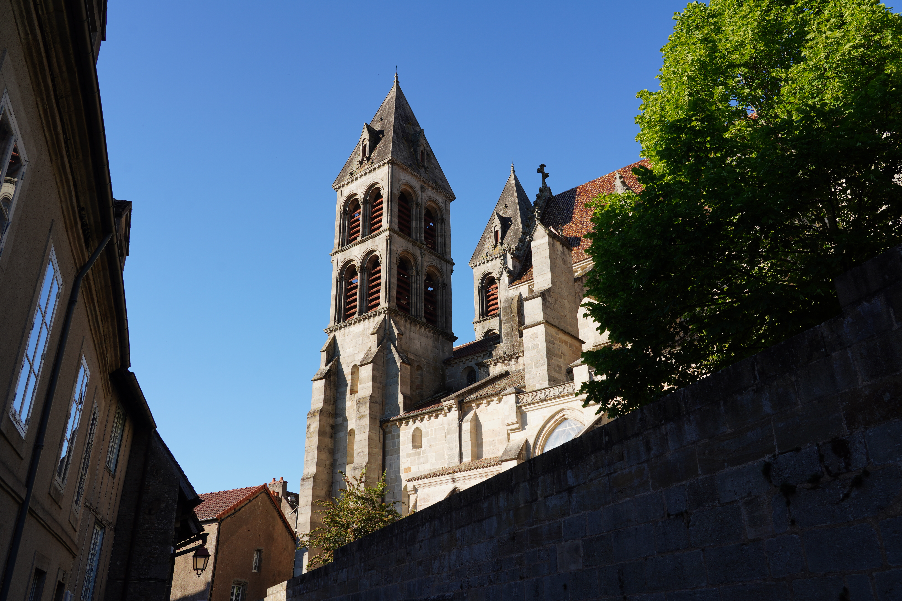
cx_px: 451
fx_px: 702
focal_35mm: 28
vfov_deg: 46.4
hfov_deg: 65.5
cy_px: 300
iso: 100
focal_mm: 28
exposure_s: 1/160
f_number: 8
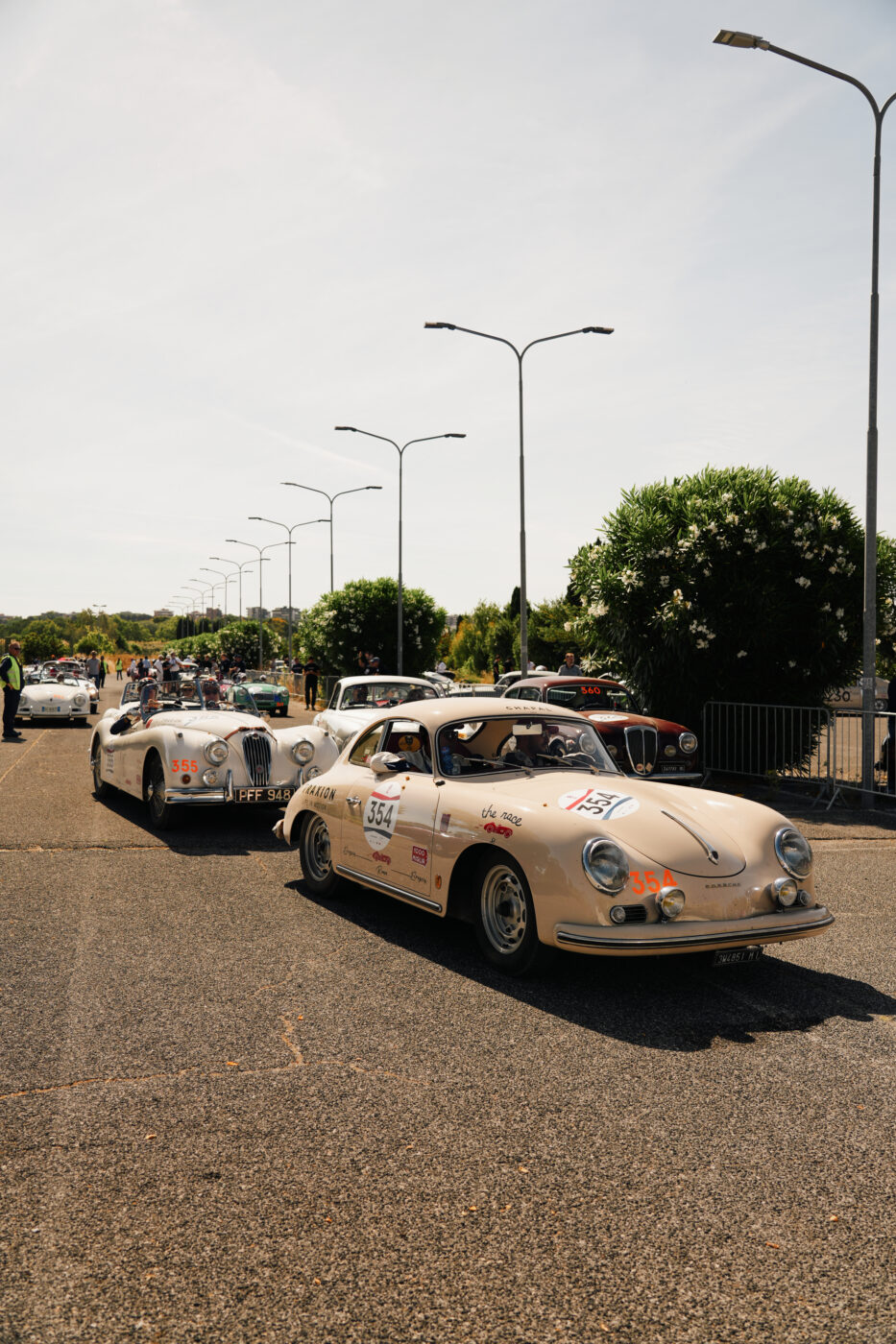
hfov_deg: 42.3
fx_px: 1158
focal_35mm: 31
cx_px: 448
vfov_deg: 60.3
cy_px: 672
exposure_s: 1/500
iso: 100
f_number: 4
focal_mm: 31
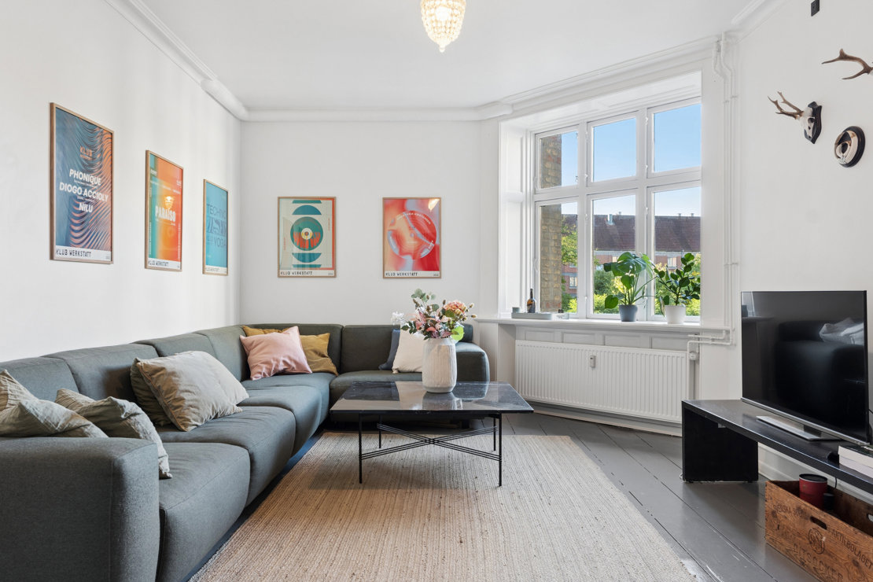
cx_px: 436
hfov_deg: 68.9
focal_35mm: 26
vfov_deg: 49.1
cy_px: 291
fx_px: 637
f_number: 8
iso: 200
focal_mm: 17.5
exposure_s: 1/4
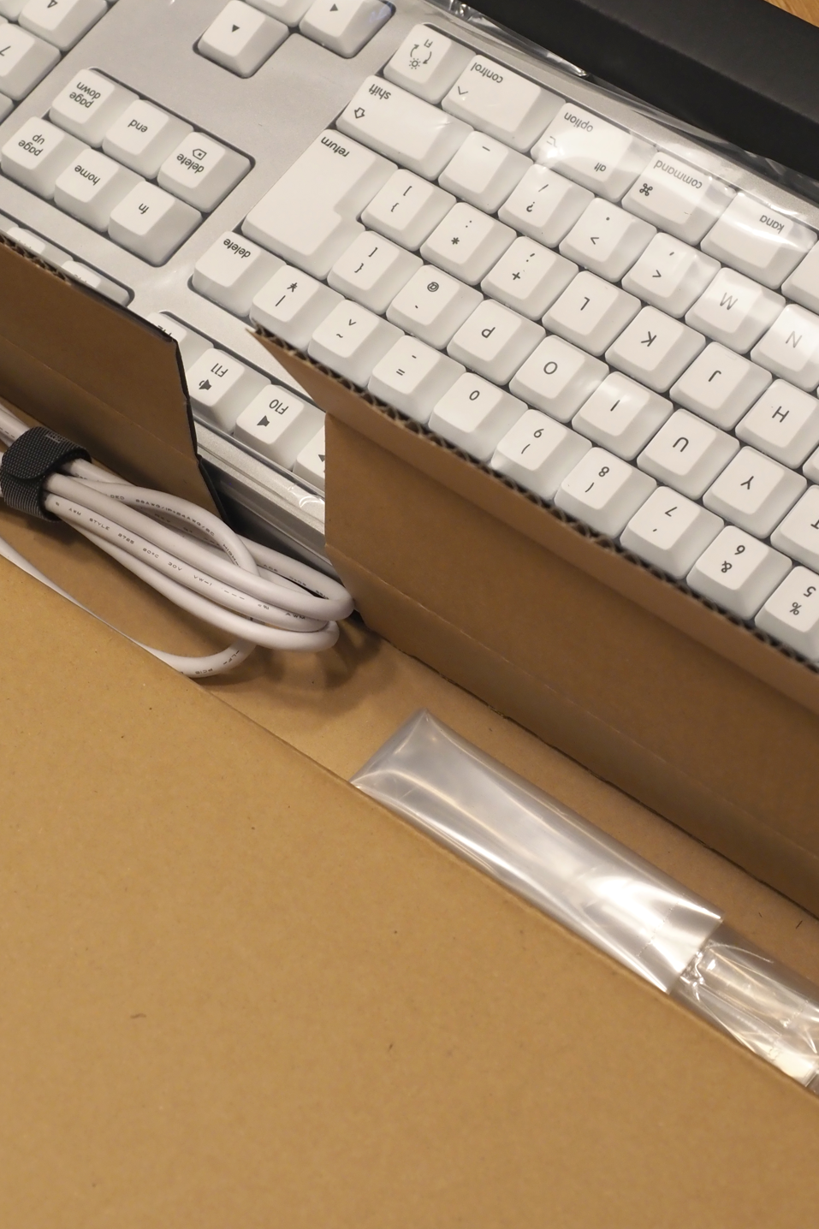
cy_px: 614
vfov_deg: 22.9
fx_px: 3038
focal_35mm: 89
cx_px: 299
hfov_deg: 15.3
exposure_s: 1/60
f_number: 5.6
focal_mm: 32
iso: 800
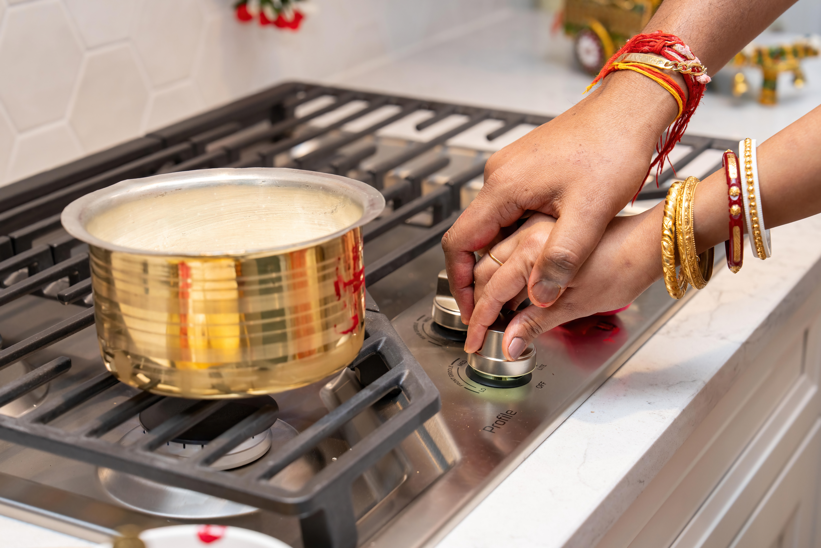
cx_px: 410
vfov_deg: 19.5
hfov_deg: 28.8
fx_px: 1596
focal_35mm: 70
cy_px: 274
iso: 640
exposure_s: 1/200
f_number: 5
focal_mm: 70
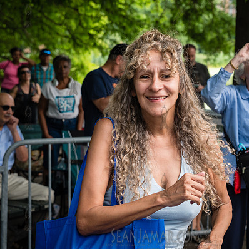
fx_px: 578
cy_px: 99
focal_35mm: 71
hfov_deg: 24.1
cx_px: 177
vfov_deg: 24.3
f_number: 4
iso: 640
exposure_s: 1/500
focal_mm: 45
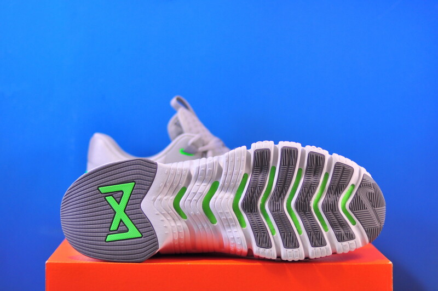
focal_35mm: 75
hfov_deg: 27.0
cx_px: 219
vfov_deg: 18.1
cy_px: 146
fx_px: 911
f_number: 2
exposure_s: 1/320
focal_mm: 50
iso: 250
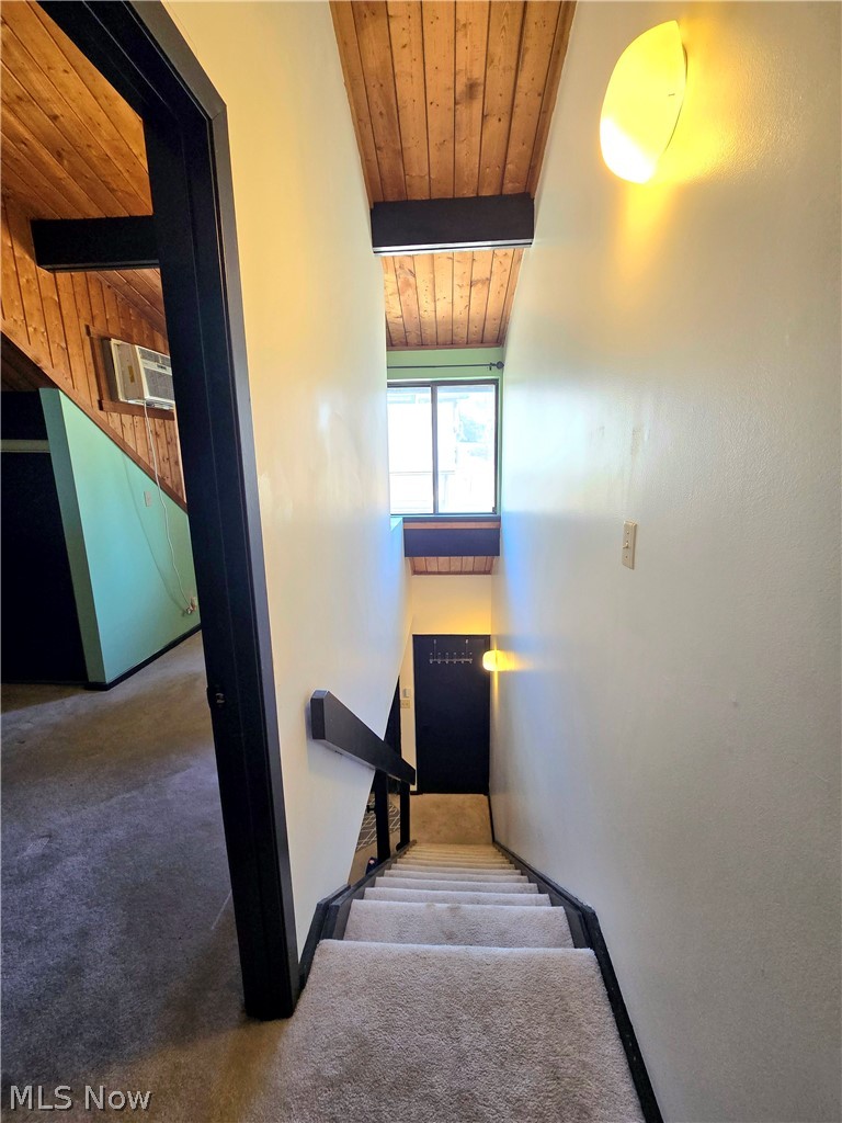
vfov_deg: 106.2
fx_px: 422
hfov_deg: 89.9
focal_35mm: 13
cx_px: 421
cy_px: 562
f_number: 2.2
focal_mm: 2.2
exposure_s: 1/60.2
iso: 100
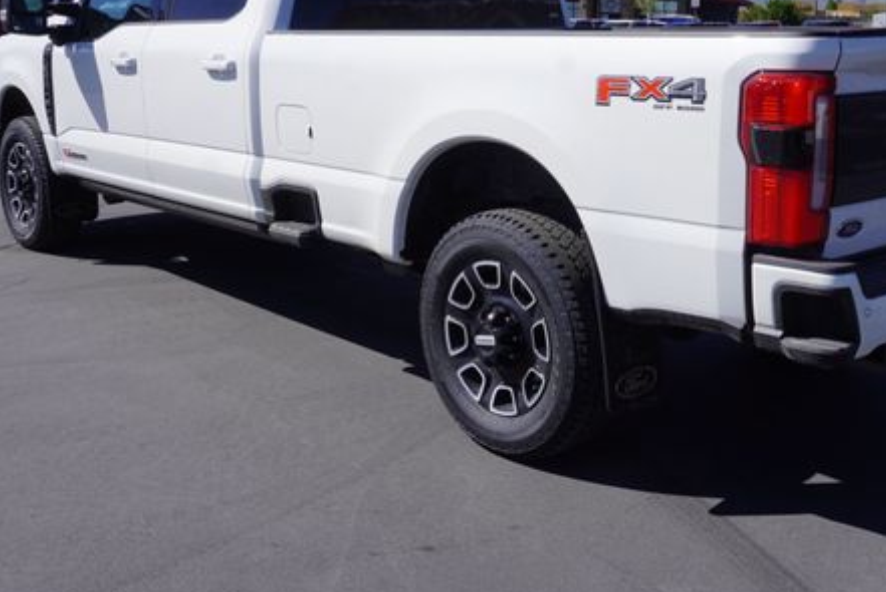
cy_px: 183
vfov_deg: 29.2
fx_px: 1126
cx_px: 512
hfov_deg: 42.8
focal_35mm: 46
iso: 100
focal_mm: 21
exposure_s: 1/200
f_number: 10
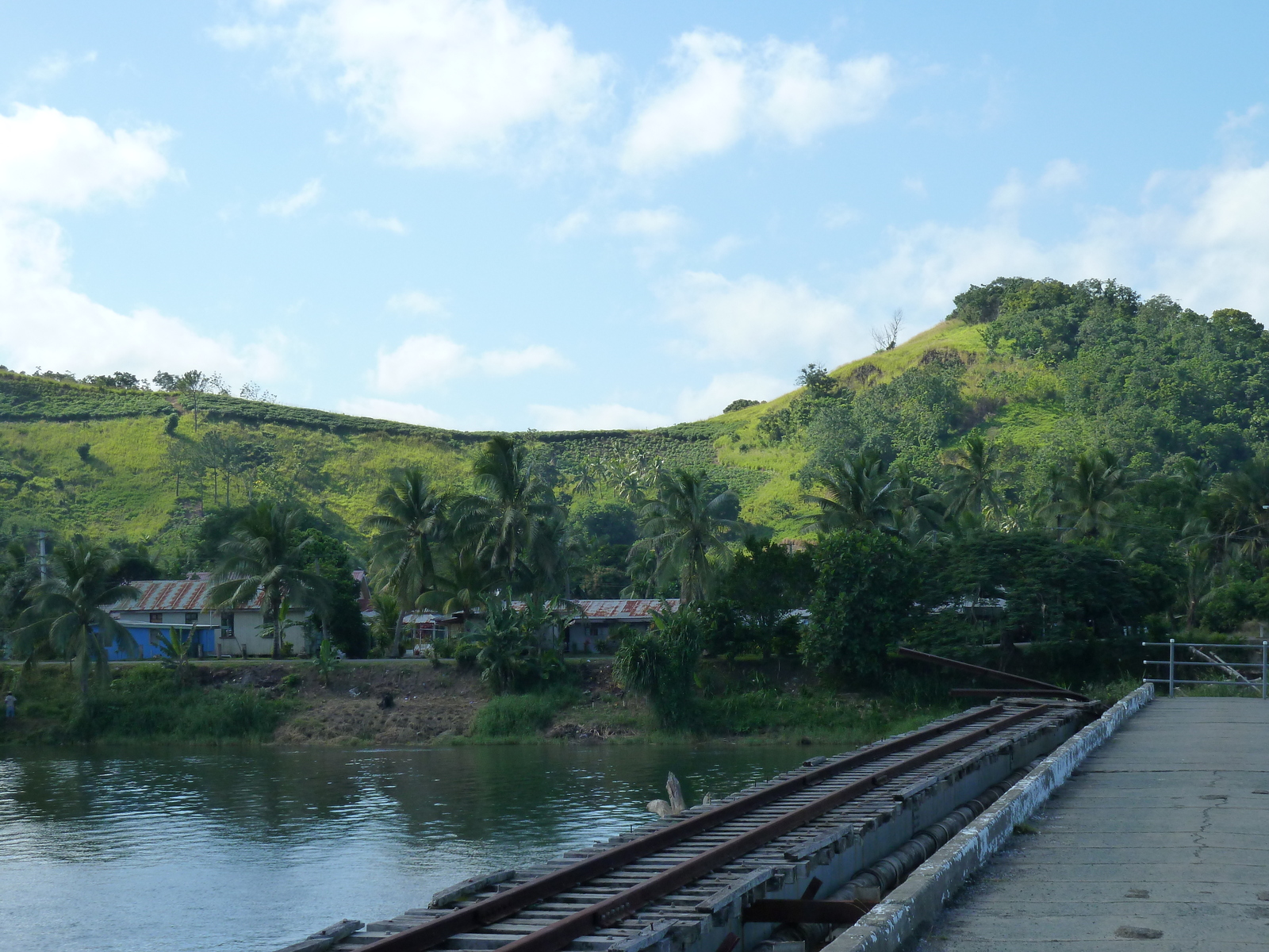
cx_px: 634
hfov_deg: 25.0
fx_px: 2859
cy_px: 476
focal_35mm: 78
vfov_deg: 18.9
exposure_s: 1/500
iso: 125
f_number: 4.5
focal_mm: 12.8
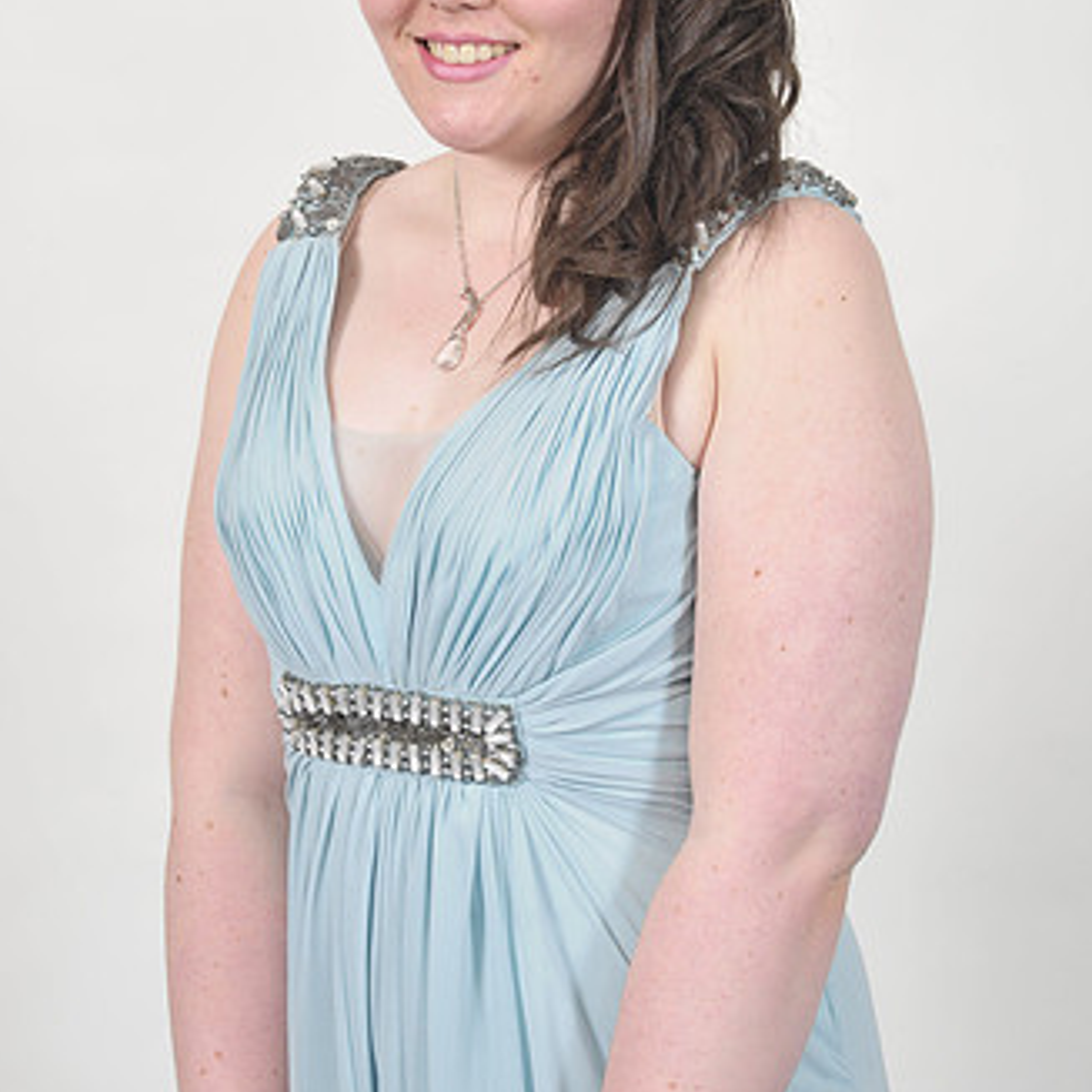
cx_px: 511
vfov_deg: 13.6
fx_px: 4568
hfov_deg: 13.6
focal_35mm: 128
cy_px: 391
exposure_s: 1/160
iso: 1000
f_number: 7.1
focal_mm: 85
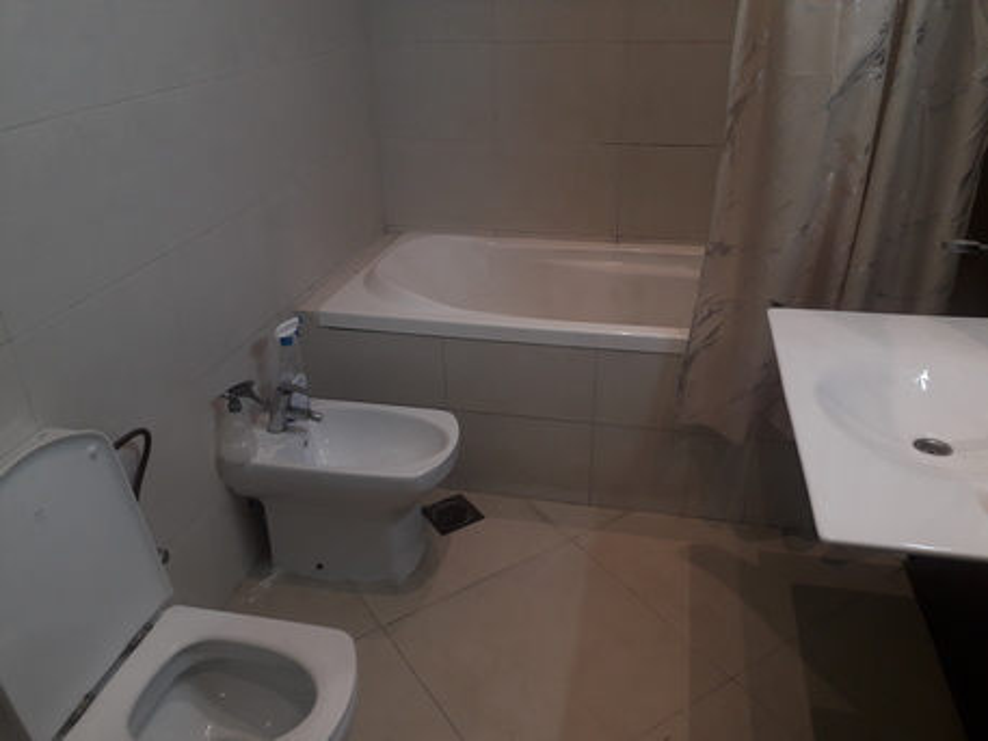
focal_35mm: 27
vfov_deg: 51.4
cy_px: 370
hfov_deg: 65.3
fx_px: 771
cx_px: 494
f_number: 1.9
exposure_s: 1/50
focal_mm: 3.6
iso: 50
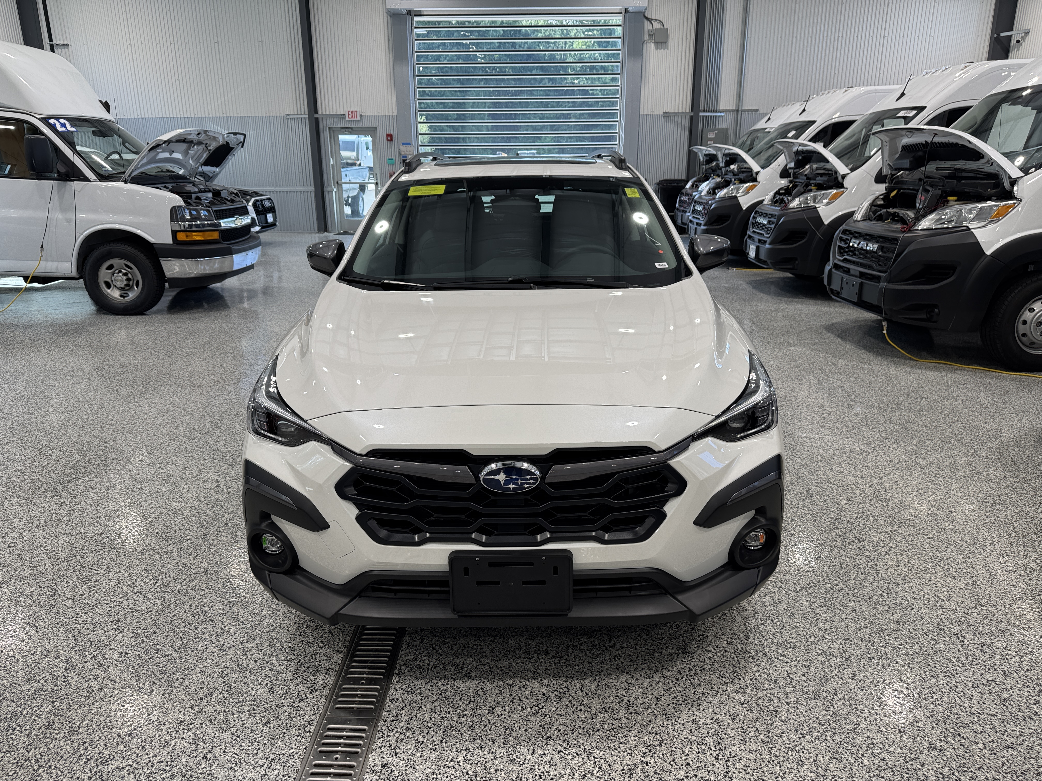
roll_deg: +0.1
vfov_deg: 56.8
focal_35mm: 24
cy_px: 390
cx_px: 521
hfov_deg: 71.6
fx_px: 722
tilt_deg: -16.9
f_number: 1.78
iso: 80
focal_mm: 6.76
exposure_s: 1/317
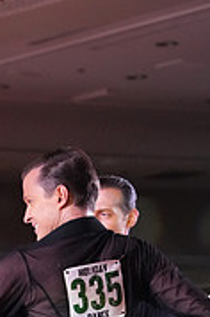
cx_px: -115
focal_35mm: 294
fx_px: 2582
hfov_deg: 4.6
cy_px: 483
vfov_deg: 6.9
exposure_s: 1/320
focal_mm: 90
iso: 6400
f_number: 5
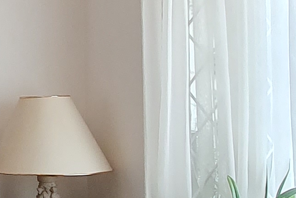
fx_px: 789
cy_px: 110
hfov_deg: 15.9
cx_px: -320
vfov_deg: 14.3
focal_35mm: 96
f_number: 2.2
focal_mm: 1.8
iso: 80
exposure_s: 1/60
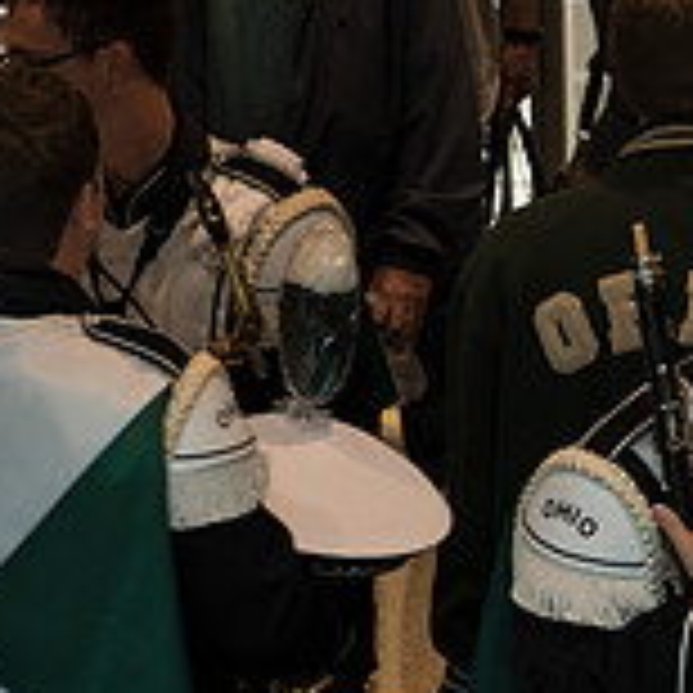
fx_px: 5074
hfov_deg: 7.6
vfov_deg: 7.8
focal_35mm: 224
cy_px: 250
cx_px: 1278
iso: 640
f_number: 6.3
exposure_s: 1/60
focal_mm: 70
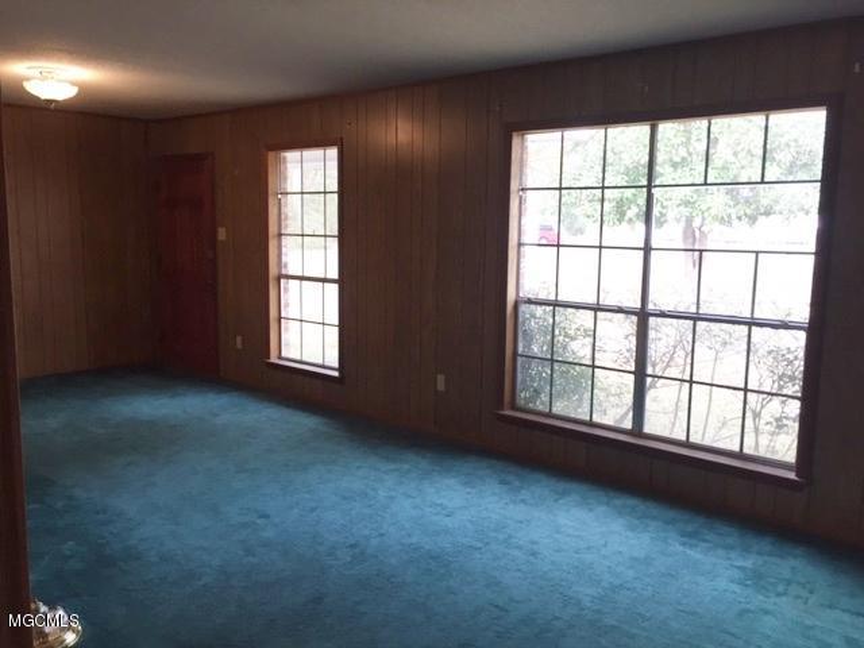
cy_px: 324
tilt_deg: -6.8
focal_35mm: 29
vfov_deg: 48.2
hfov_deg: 61.7
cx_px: 432
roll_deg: -3.0
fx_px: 724
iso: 32
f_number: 2.2
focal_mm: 4.15
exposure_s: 1/30
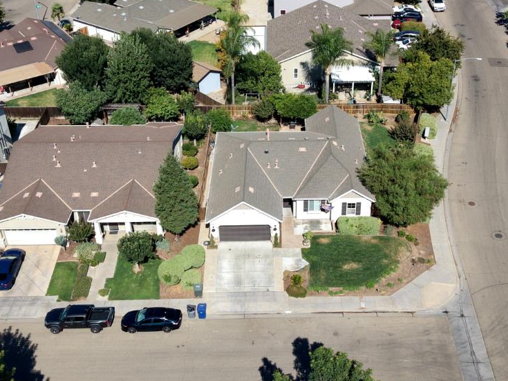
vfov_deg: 29.6
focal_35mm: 49
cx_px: 288
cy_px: 170
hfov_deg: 38.8
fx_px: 719
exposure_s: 1/6400
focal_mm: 8.67
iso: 170
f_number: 1.8
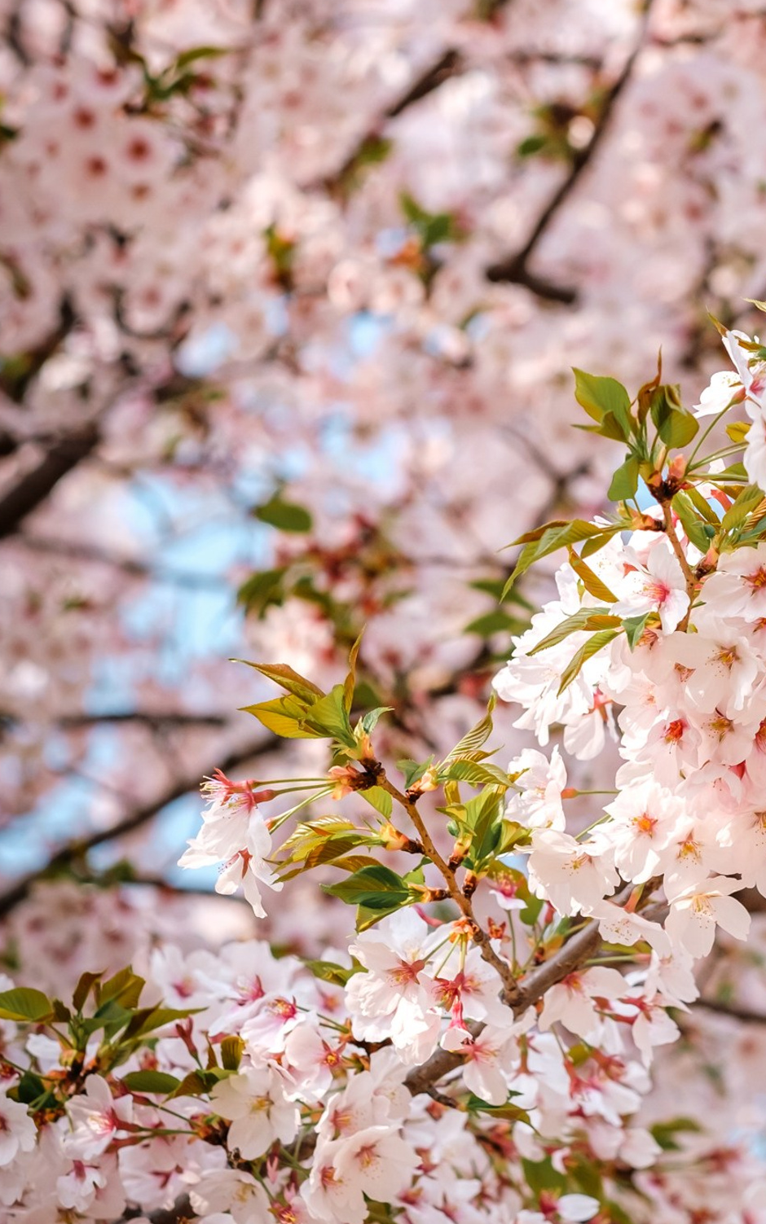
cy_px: 590
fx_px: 5475
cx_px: 739
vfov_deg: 12.8
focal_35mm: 164
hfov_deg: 8.0
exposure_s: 1/2000
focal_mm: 56
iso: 200
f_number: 4
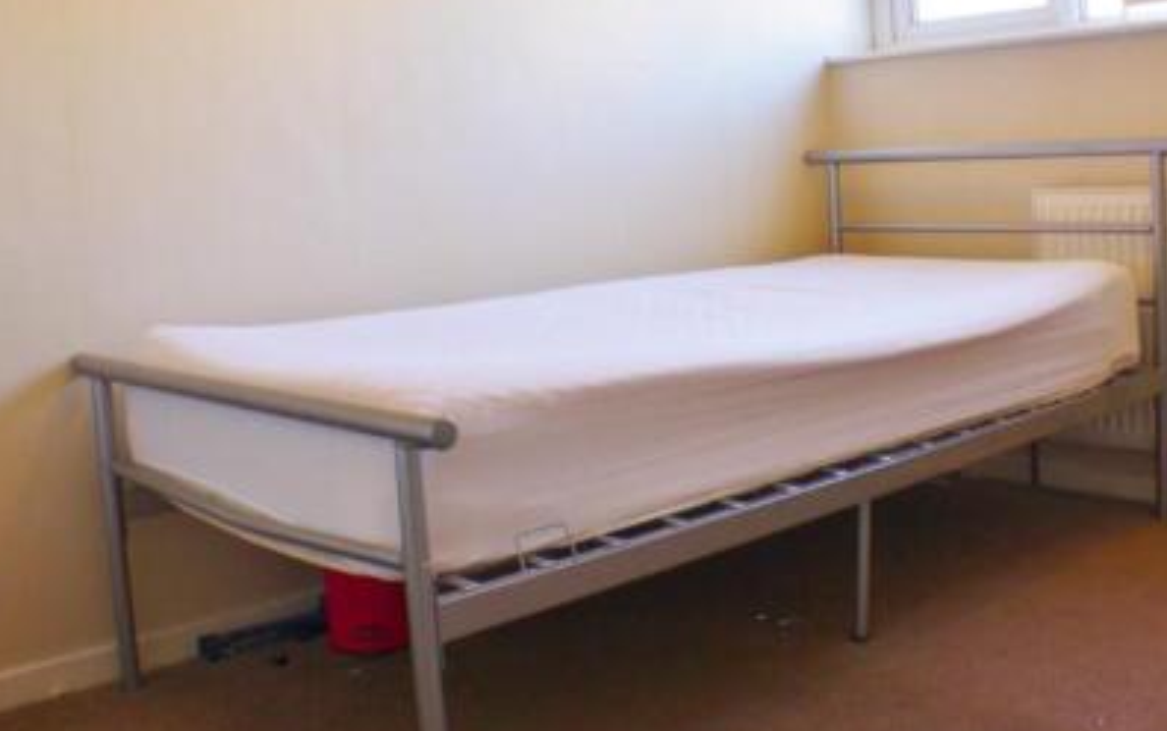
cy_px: 228
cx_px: 688
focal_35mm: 53
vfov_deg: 24.3
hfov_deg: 38.0
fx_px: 1687
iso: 100
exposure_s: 1/40
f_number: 3.8
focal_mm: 17
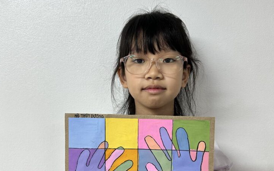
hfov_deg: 55.3
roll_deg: +0.2
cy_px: 106
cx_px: 137
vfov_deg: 36.1
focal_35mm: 35
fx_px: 261
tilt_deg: -4.5
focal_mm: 6.86
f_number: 1.78
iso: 160
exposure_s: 1/100
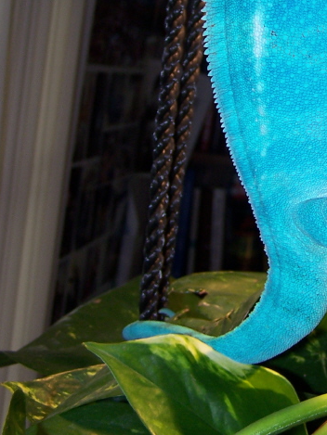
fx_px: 1020
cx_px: 316
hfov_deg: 17.8
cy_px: 76
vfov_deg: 23.7
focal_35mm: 81
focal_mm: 6.3
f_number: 2.8
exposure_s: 1/60
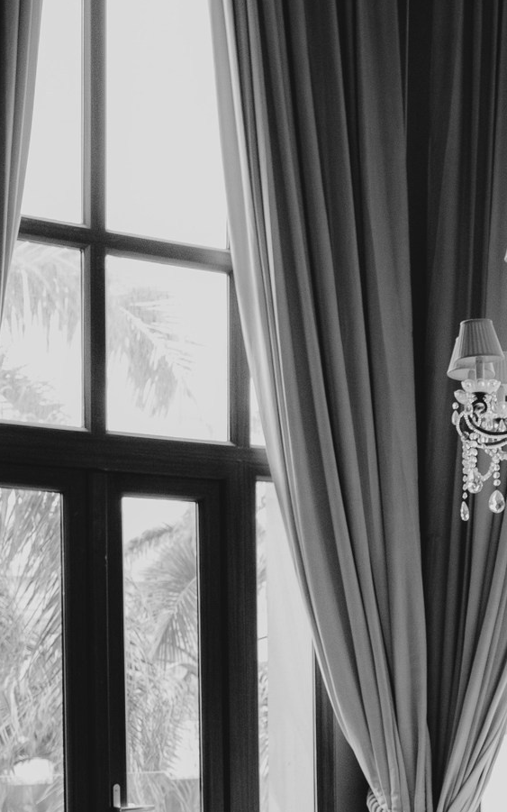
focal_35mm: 84
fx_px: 1857
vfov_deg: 24.0
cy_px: 730
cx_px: 738
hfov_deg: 14.6
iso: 2000
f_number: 4.5
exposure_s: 1/250
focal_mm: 29
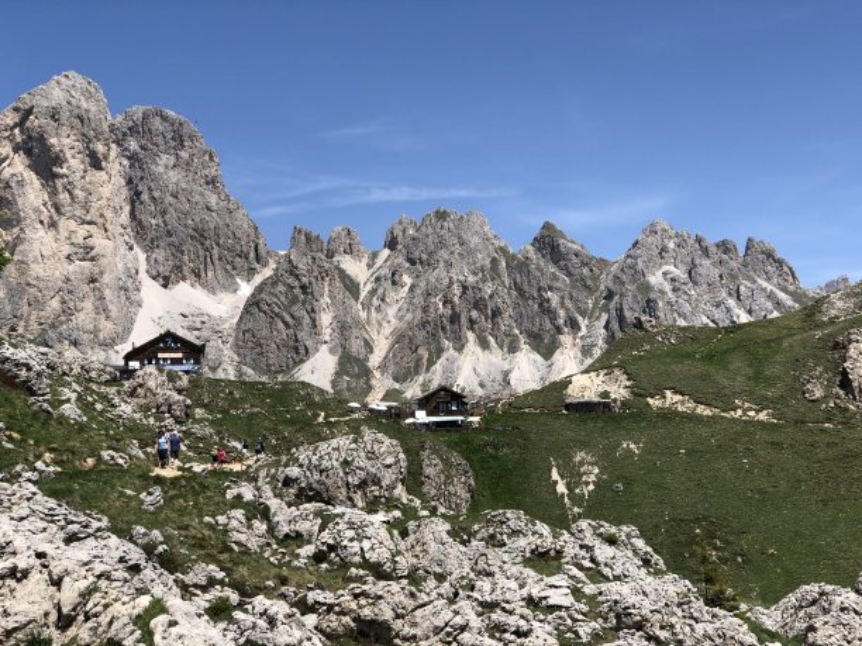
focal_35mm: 57
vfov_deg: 25.7
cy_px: 323
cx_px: 431
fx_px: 1419
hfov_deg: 33.8
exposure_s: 1/972
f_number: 2.8
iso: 20
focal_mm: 6.6
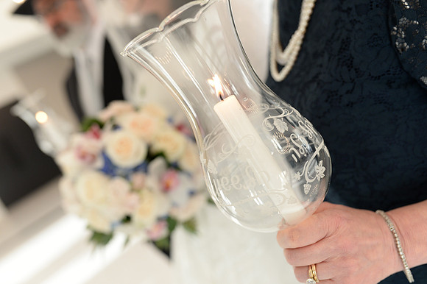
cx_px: 214
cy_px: 142
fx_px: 415
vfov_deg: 37.8
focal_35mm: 35
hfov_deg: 54.5
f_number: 4
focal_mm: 35
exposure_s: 1/200
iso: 1000
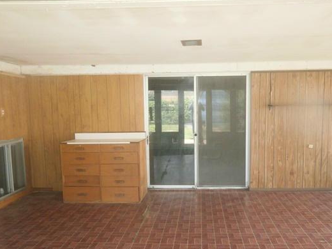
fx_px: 307
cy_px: 150
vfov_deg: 43.9
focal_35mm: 32
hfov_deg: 56.7
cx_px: 181
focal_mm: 4.7
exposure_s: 1/40
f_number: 2.8
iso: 200
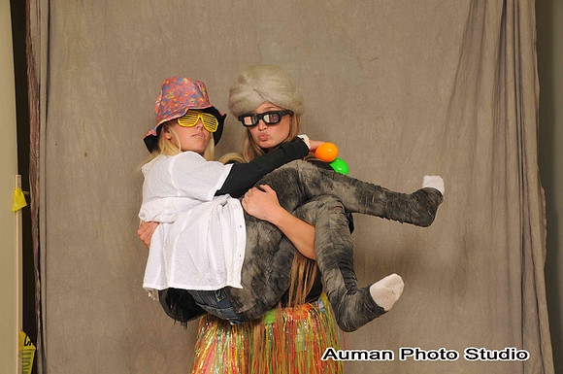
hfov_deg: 37.9
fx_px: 820
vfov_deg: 25.7
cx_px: 282
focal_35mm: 52
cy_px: 187
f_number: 6.3
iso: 200
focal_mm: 35
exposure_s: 1/125
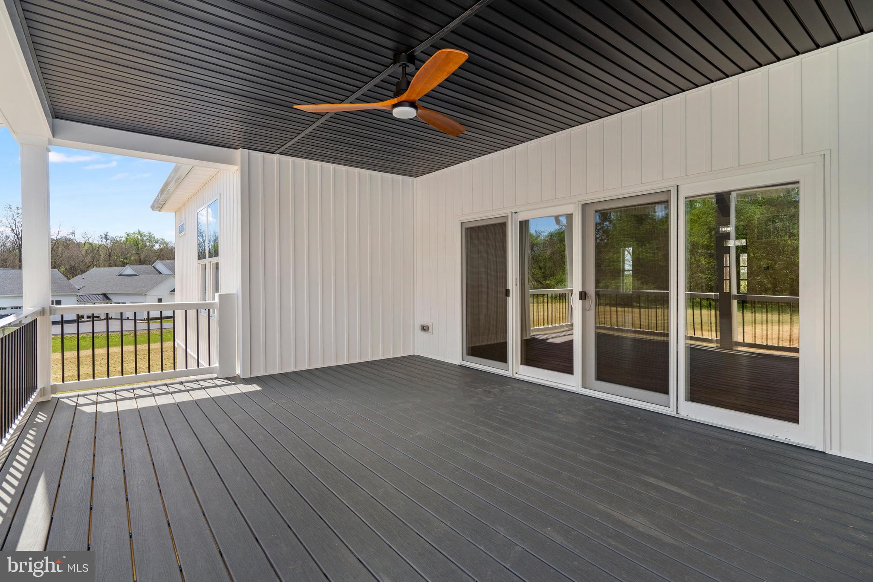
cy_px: 291
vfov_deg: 73.8
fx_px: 388
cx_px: 436
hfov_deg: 96.7
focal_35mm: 16
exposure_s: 1/200
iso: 640
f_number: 8
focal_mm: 16
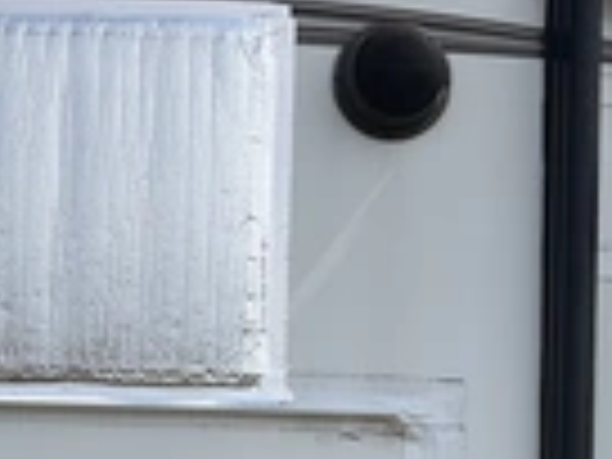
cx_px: 63
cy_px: 585
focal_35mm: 85
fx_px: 1503
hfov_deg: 22.5
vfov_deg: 16.5
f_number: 1.8
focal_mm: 3
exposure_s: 1/2801
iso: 25
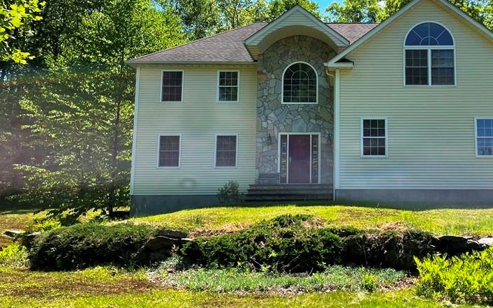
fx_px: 537
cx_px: 347
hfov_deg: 48.1
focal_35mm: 40
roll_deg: -0.1
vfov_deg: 32.0
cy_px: 143
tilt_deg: +8.7
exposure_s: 1/2353
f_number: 1.6
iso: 32
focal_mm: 4.2
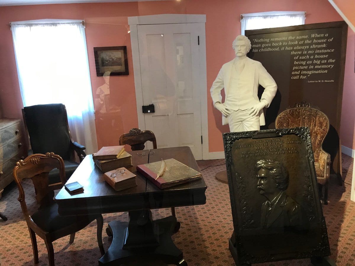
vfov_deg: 49.7
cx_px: 178
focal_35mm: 28
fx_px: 287
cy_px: 133
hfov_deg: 63.4
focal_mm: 3.99
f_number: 1.8
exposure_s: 1/15
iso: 50
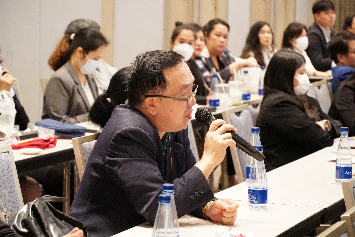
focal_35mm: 135
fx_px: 1331
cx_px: 178
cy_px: 118
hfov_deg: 15.2
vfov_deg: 10.2
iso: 8000
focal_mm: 90
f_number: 5.6
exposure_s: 1/100
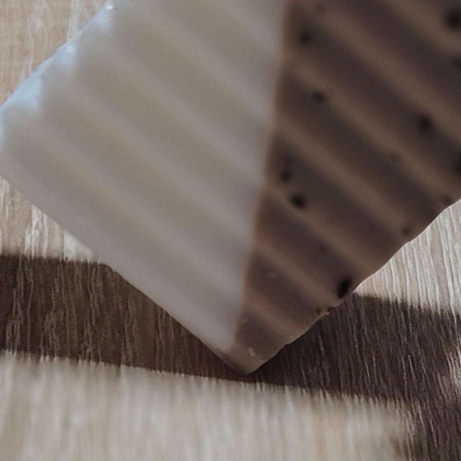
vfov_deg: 11.6
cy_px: 258
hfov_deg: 11.4
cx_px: 486
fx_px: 2275
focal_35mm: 151
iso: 392
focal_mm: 5.25
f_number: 4
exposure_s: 1/25
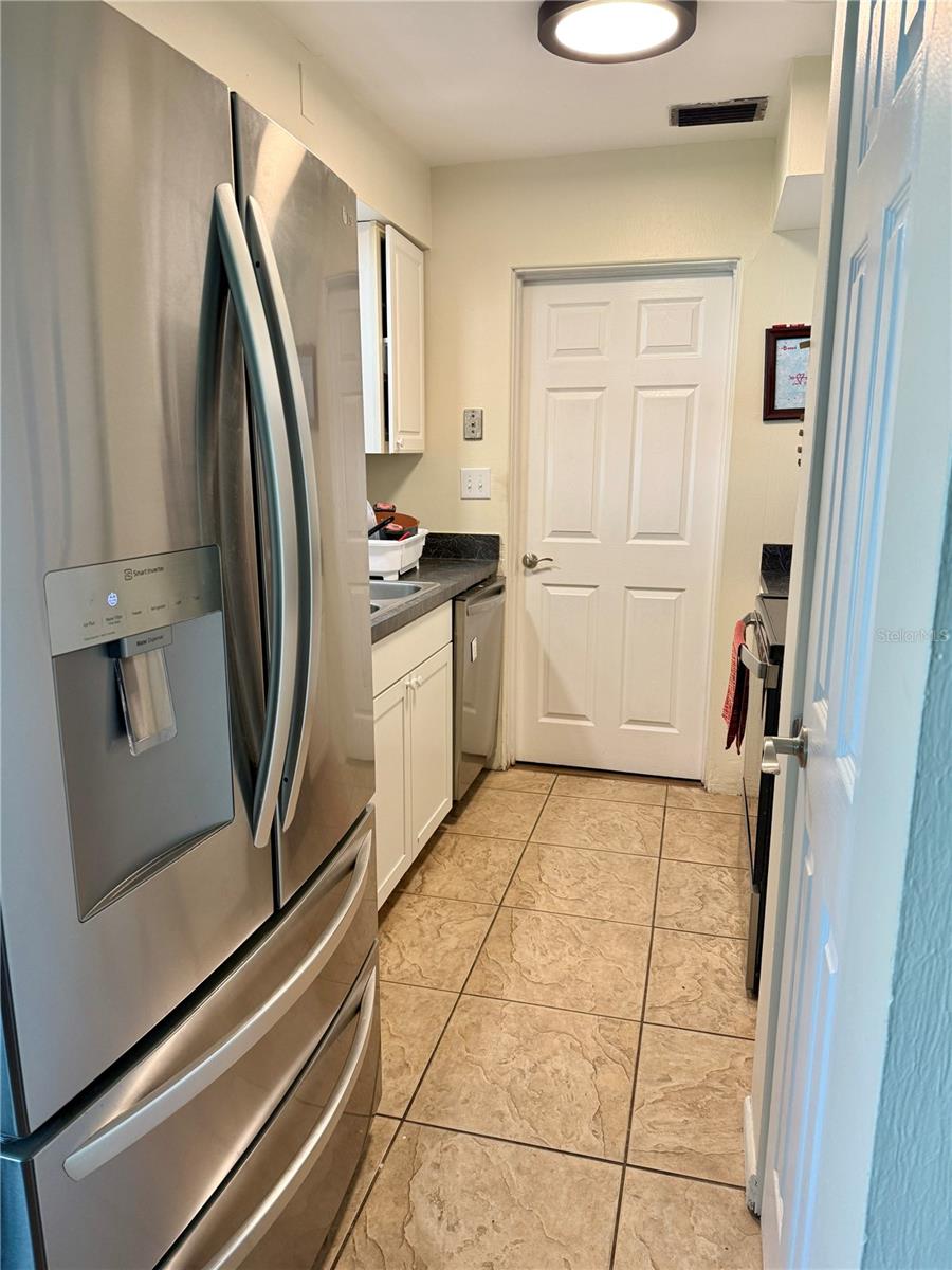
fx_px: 880
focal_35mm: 24
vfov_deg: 71.6
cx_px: 476
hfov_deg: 56.8
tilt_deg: -11.8
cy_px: 635
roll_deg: +0.0
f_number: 1.78
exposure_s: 1/120
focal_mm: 6.76
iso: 160
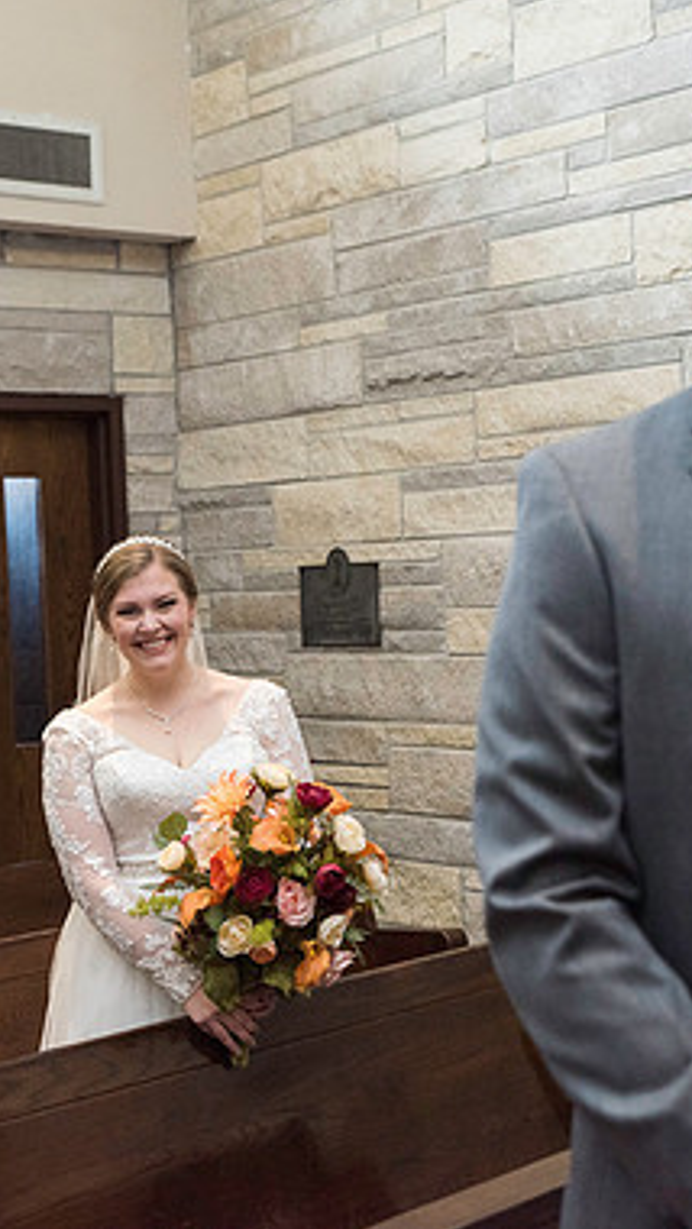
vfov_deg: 32.8
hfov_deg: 18.8
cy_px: 610
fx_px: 2086
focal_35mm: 64
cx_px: 359
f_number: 4.5
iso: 1250
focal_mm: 40
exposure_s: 1/160
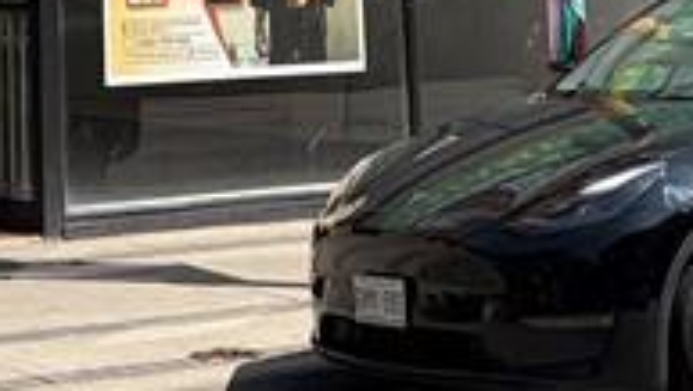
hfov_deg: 14.2
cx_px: 154
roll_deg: +2.1
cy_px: -682
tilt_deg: +14.3
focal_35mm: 150
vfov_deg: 7.4
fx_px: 2759
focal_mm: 5.96
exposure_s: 1/2747
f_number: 1.6
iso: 50
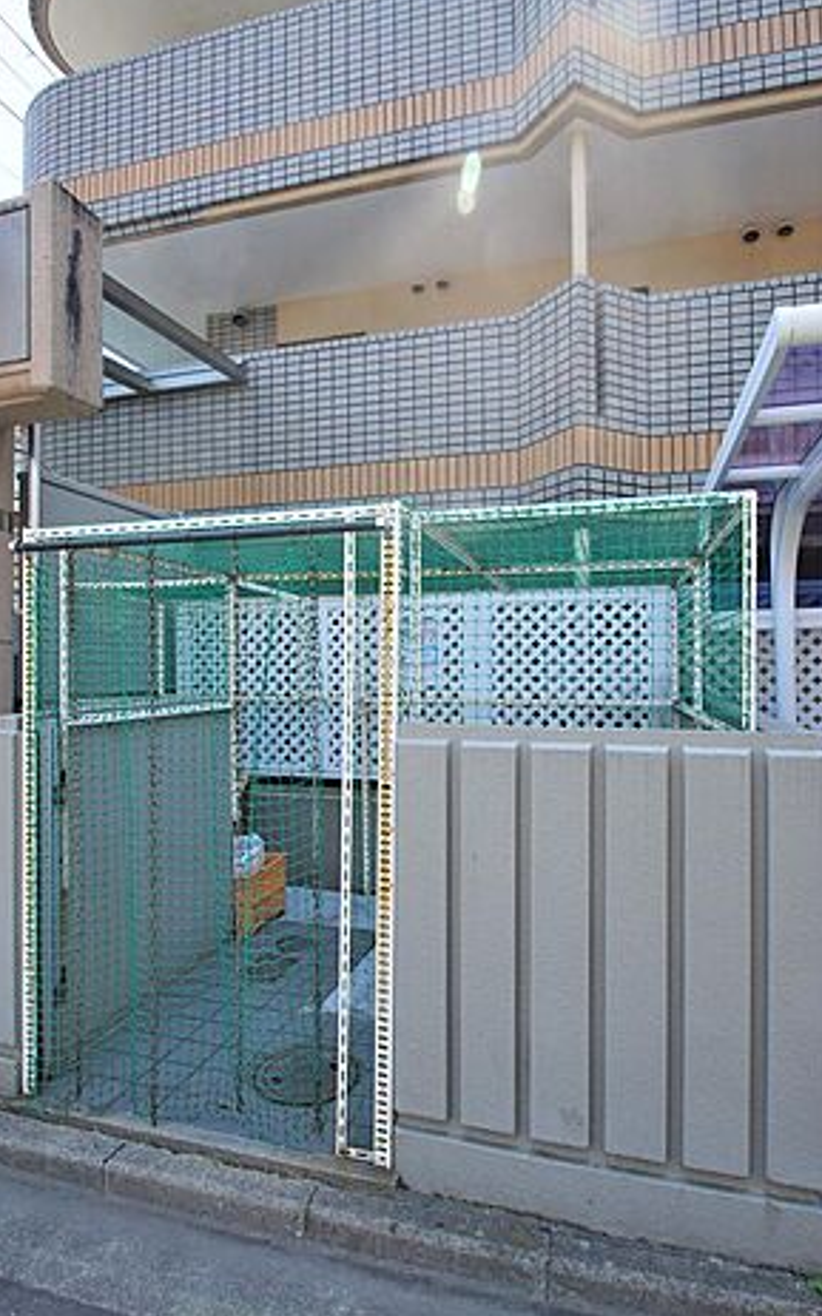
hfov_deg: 62.1
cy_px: 645
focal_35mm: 19
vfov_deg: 88.0
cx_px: 374
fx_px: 682
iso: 100
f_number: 10
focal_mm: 12
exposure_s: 1/50
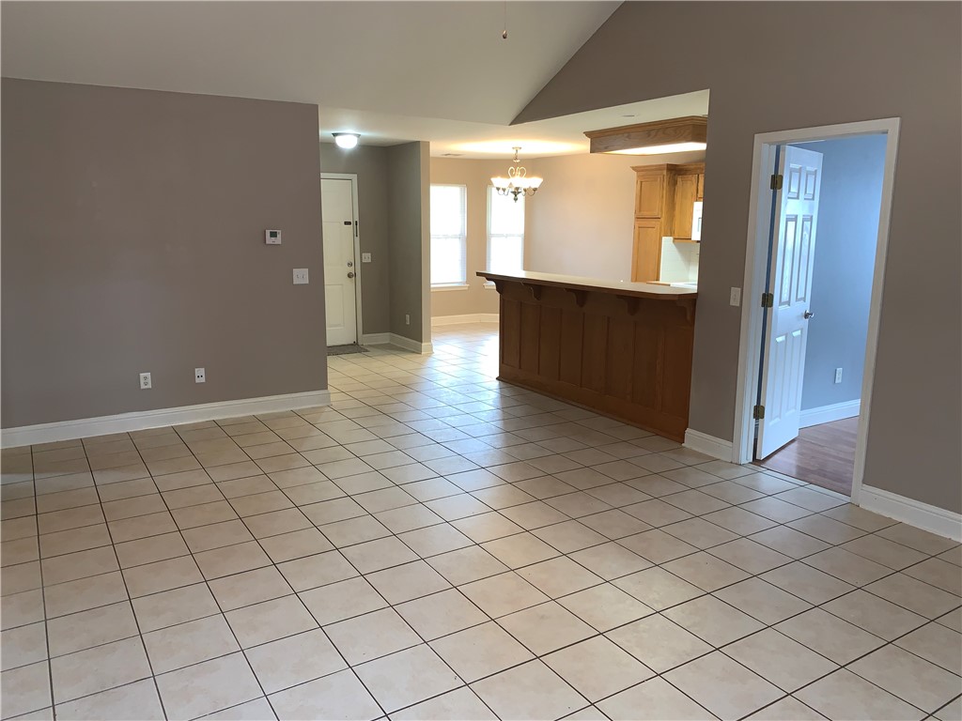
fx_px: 723
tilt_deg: -11.3
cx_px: 481
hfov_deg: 67.3
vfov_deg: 53.1
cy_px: 360
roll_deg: -0.2
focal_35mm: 26
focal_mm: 4.25
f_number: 1.8
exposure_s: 1/24
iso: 50
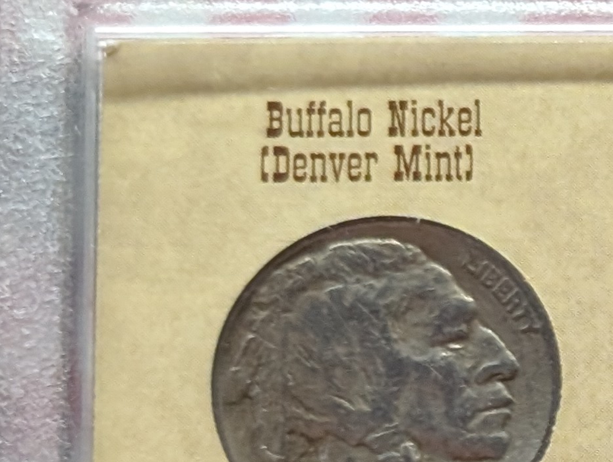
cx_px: 1153
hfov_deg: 8.8
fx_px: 3812
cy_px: 612
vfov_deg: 6.9
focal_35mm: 215
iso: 121
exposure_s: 1/139
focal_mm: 6.9
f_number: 1.68
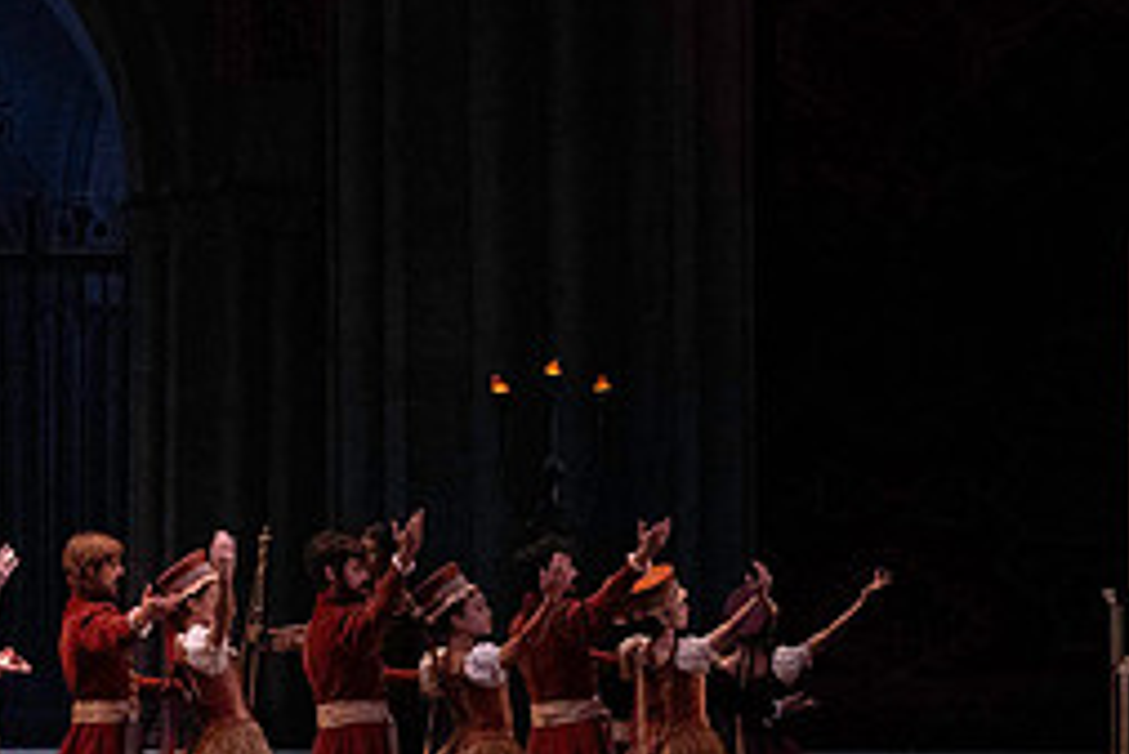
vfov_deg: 7.1
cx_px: 214
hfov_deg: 10.5
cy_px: 306
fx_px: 6119
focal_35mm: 195
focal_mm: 85
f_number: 7.1
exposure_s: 1/400
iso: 12800
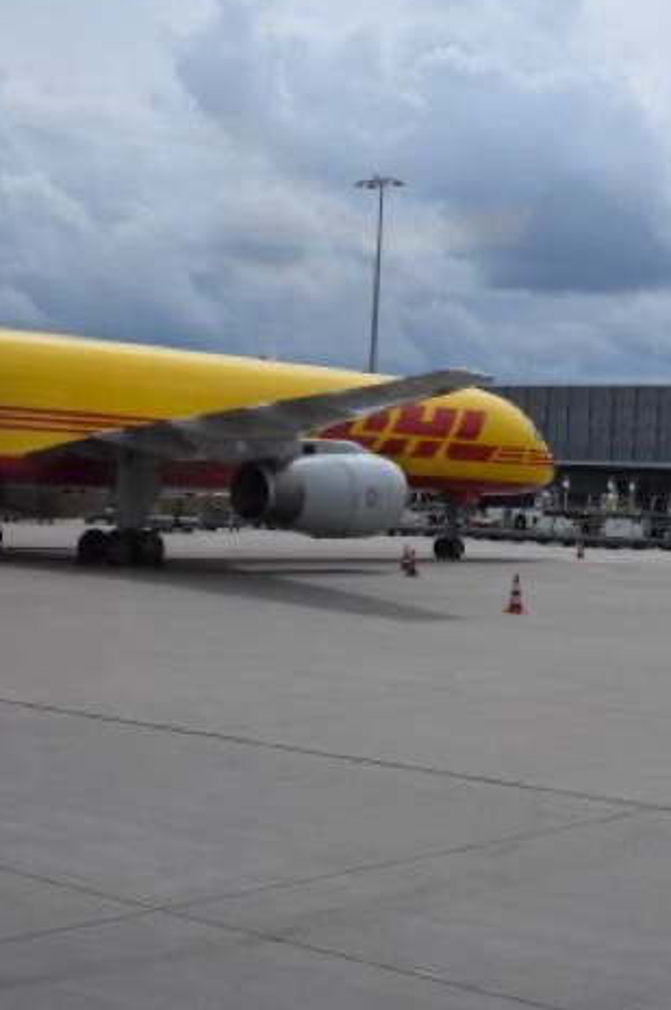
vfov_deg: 32.4
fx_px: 1737
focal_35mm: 62
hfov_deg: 21.7
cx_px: 490
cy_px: 441
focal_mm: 24
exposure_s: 1/320
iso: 200
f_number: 9
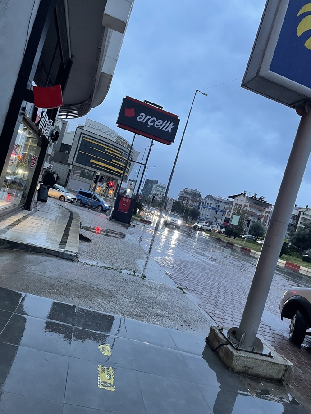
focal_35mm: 26
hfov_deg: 53.1
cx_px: 156
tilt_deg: +0.7
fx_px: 311
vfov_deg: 67.3
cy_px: 207
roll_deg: -15.9
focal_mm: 4.2
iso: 64
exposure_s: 1/50
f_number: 1.6
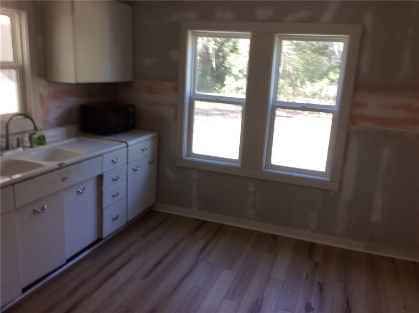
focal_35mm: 32
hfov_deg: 56.9
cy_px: 156
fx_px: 387
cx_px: 210
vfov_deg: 44.0
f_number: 2.4
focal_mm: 3.3
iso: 40
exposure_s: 1/30
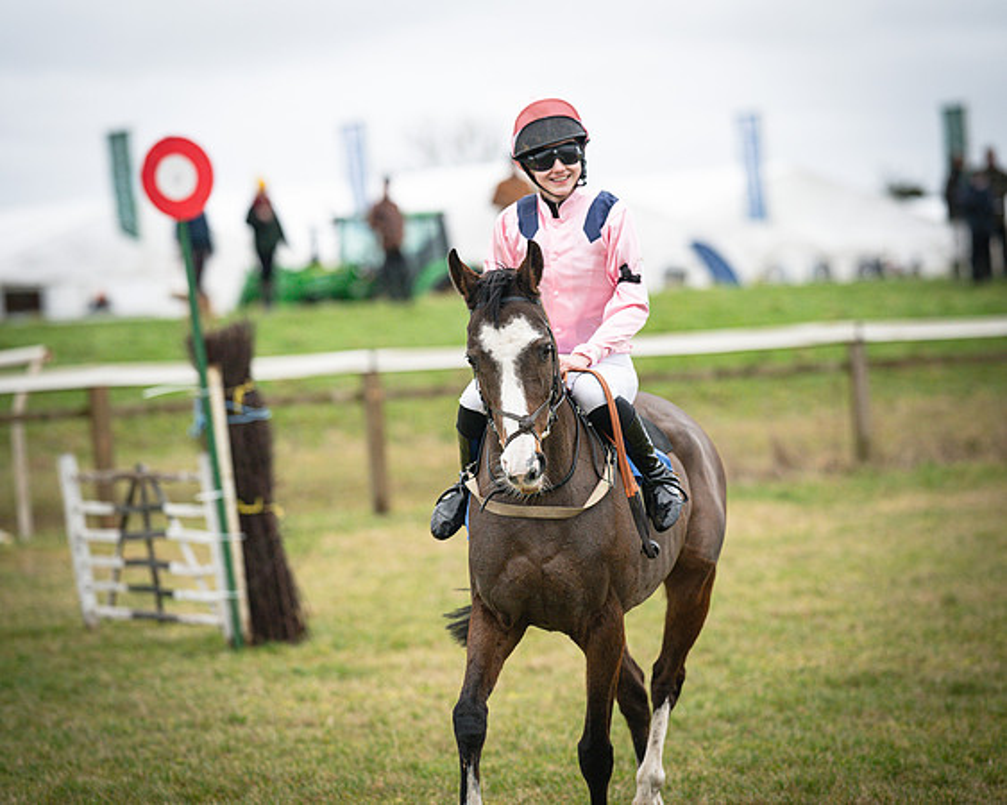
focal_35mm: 152
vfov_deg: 10.2
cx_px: 504
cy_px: 402
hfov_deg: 12.7
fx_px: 4530
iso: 640
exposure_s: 1/1150
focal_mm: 135
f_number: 2.2
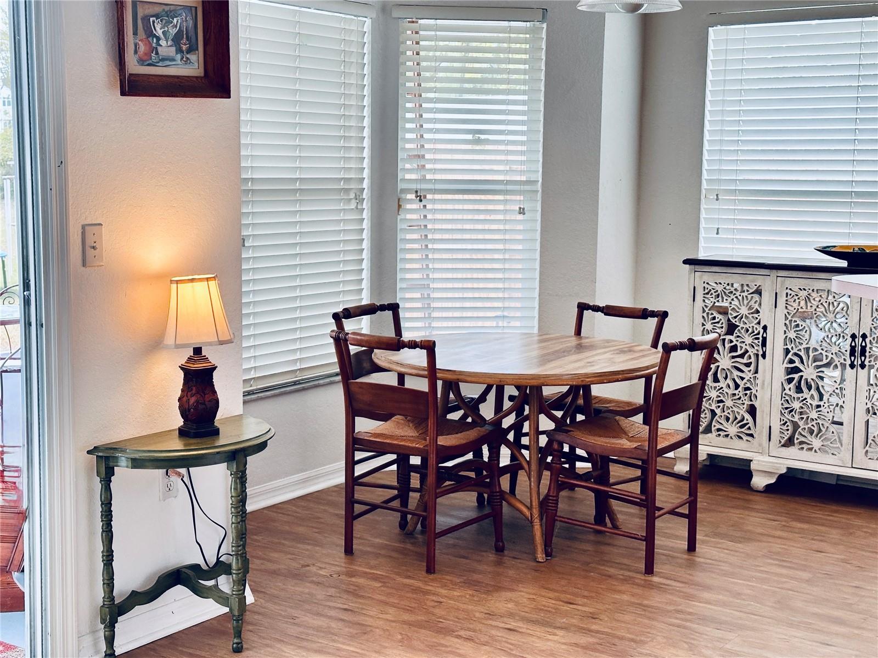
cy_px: 329
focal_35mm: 48
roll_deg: +0.0
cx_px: 439
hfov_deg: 39.7
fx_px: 1217
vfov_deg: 30.3
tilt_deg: -8.8
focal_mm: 6.86
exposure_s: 1/124
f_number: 1.78
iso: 80
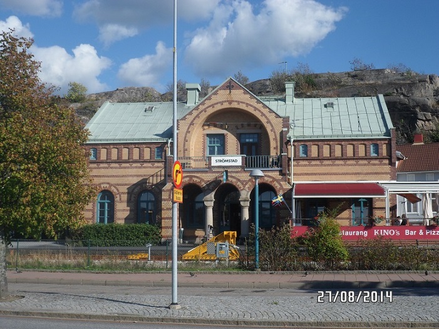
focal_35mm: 50
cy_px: 164
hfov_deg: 38.2
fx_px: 634
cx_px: 220
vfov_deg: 29.1
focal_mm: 9.3
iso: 80
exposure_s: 1/750
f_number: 4.7
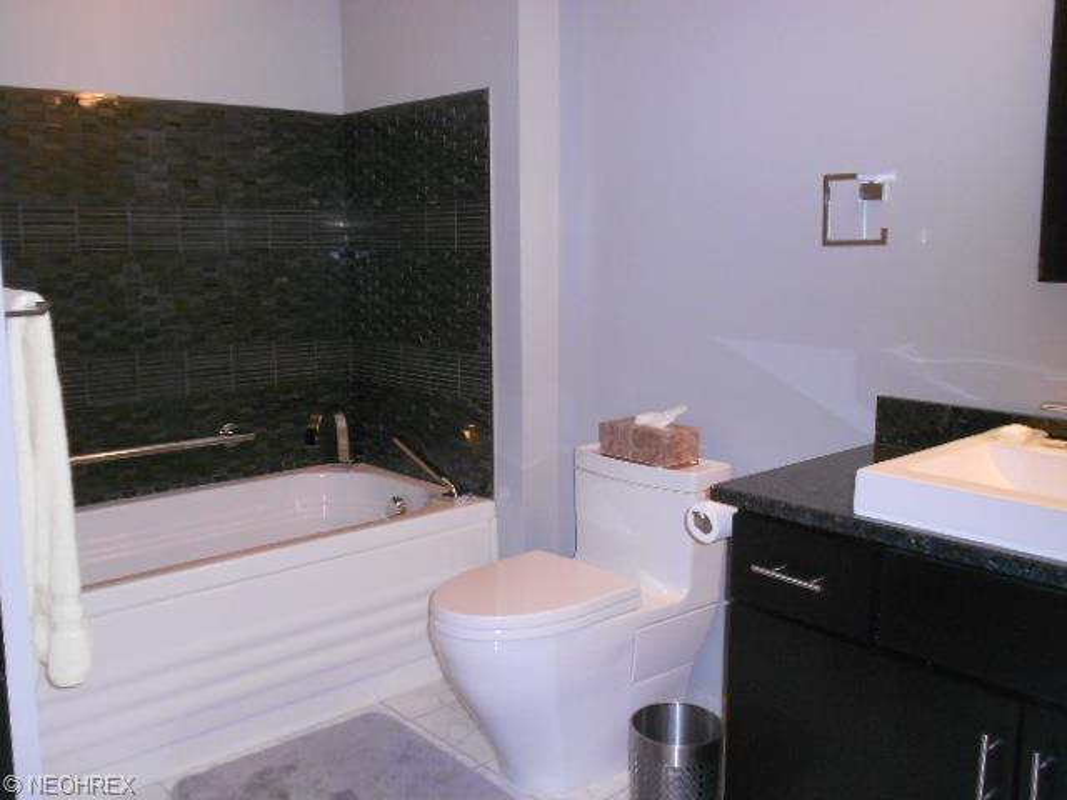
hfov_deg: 56.8
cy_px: 400
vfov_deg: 44.2
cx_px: 534
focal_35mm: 32
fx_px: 986
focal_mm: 5.8
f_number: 3.6
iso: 320
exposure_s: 1/30
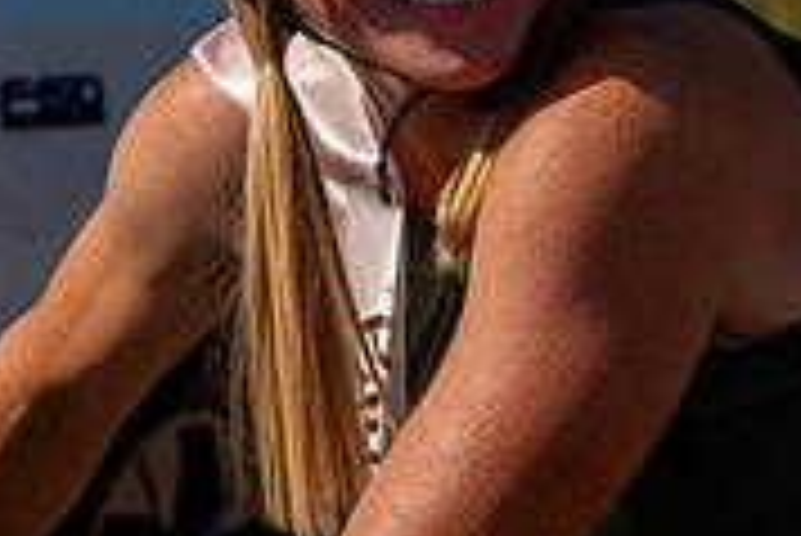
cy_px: 116
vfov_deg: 5.2
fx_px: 5945
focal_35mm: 267
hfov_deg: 7.7
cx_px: 248
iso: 200
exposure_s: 1/800
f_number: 7.1
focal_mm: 70
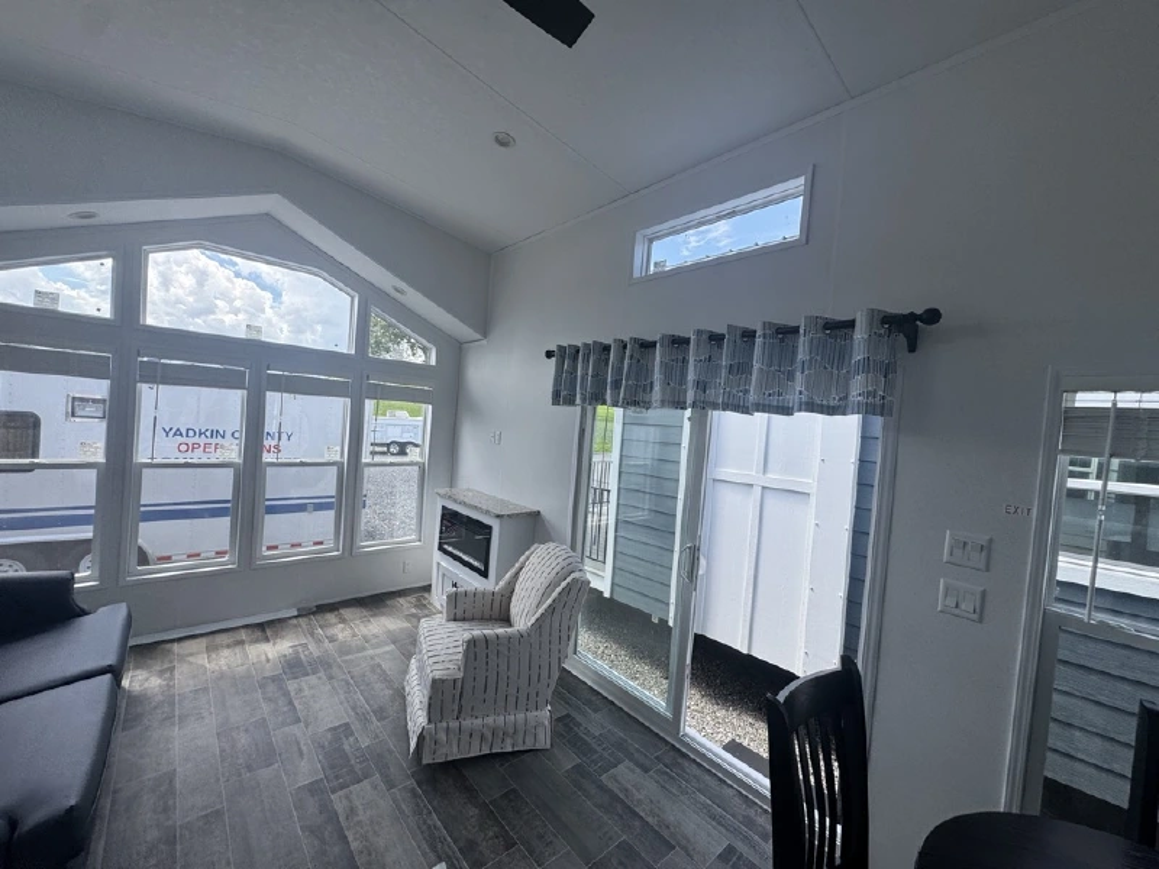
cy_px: 434
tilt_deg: -1.7
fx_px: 469
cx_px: 580
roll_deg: -5.4
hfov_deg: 102.1
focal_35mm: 14
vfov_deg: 85.7
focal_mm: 2.22
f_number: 2.2
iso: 40
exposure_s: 1/366
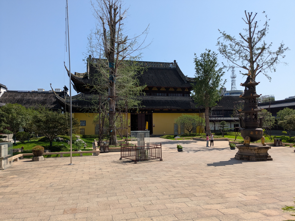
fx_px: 230
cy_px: 110
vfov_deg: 51.4
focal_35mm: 27
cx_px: 148
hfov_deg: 65.3
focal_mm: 4.38
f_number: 1.73
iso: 58
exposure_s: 1/3891
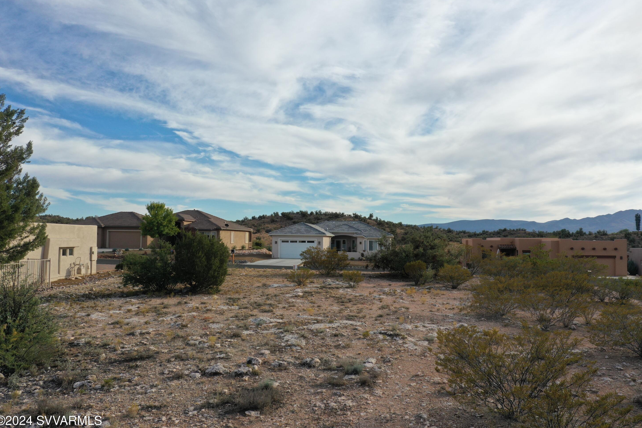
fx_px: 517
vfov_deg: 45.0
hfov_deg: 63.7
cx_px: 327
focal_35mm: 29
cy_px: 219
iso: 100
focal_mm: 10.26
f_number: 5.6
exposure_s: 1/500
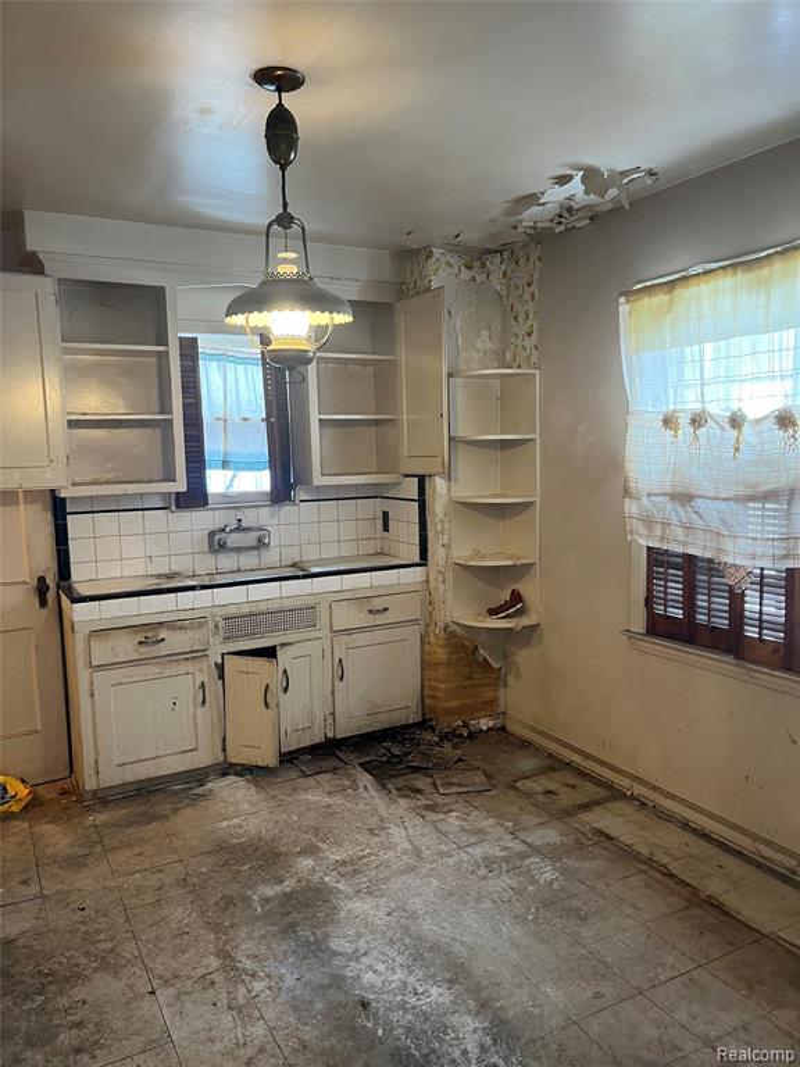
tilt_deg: -5.5
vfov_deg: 67.3
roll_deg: +2.3
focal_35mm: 26
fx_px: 801
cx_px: 400
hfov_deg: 53.1
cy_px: 534
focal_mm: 5.1
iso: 200
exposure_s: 1/60
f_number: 1.6
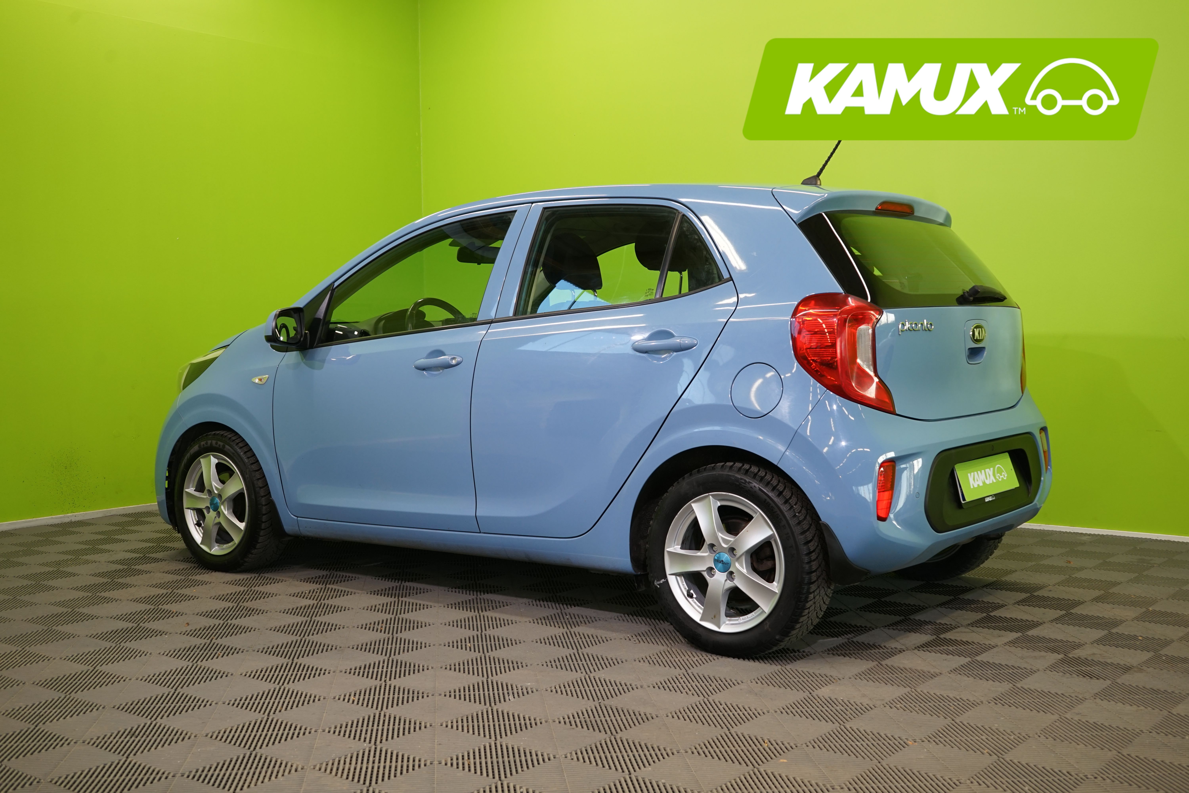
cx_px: 594
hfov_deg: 49.6
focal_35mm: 39
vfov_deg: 34.2
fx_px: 1288
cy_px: 396
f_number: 6.3
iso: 500
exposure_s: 1/30
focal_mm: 39
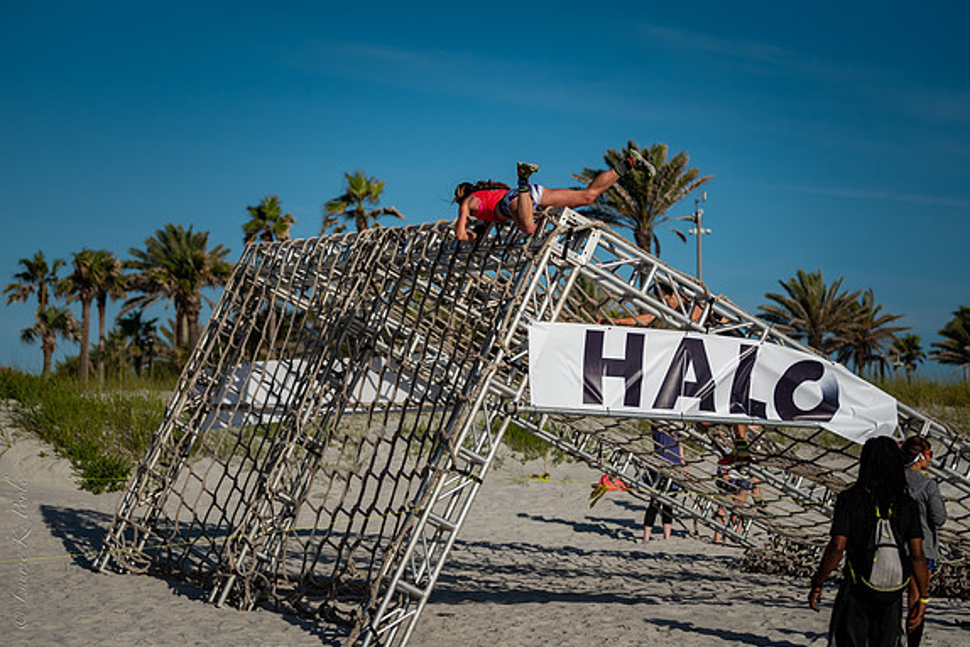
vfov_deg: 14.7
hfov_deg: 21.9
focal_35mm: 93
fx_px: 2506
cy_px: 272
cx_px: 518
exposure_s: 1/4000
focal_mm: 70
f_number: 2.8
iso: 200
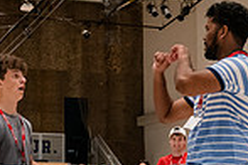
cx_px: 121
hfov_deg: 20.8
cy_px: 180
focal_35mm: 98
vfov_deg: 13.7
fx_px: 675
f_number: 4
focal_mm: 24
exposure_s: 1/400
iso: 5000
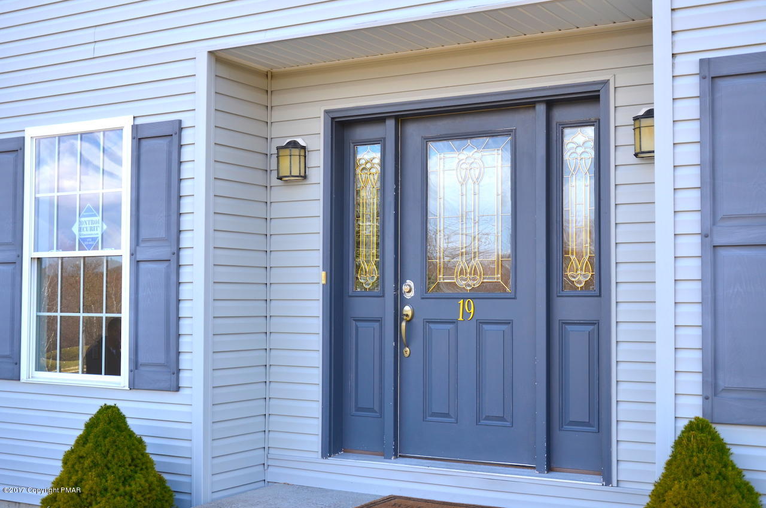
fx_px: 1019
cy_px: 254
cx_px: 383
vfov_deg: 28.0
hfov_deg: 41.2
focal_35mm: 48
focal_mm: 32
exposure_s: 1/200
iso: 200
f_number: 7.1
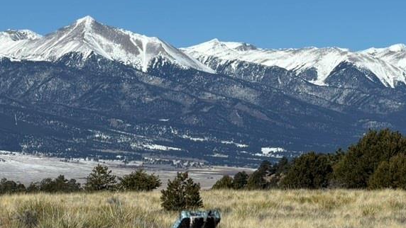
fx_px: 2100
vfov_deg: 6.2
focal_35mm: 195
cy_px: 82
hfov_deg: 11.0
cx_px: 295
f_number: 2.8
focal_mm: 16.89
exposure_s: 1/1050
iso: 20
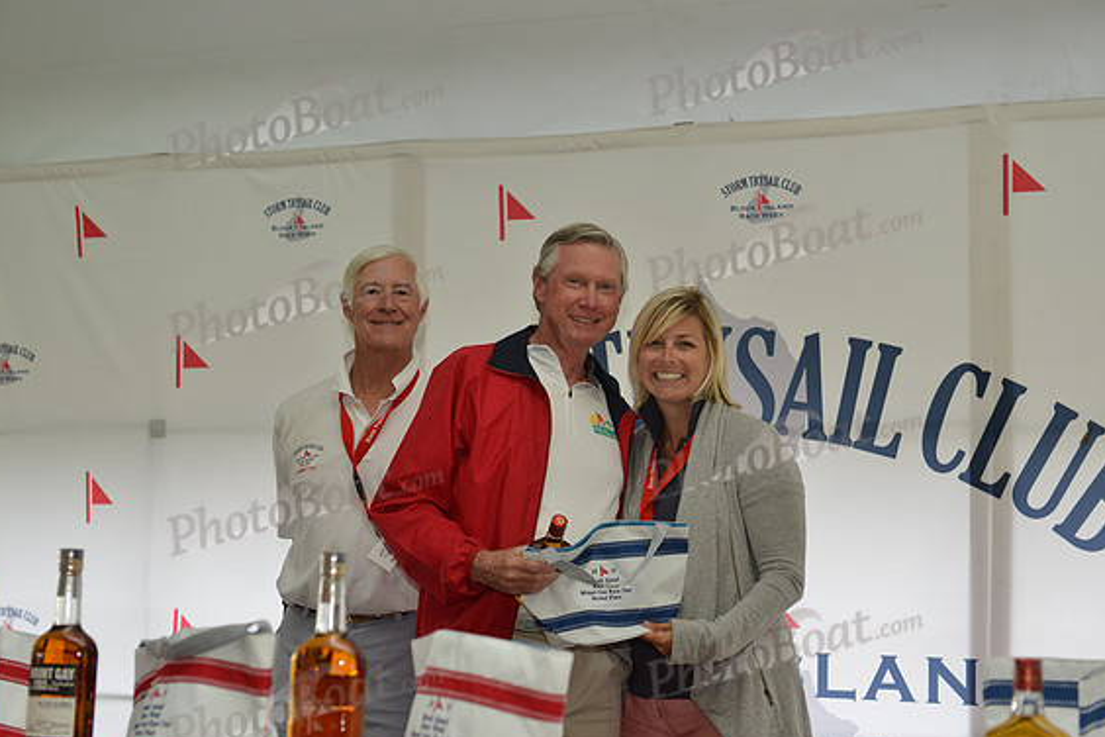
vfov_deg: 18.9
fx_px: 2210
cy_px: 375
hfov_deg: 28.1
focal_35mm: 72
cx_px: 547
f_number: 5
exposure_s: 1/250
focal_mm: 70
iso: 1600
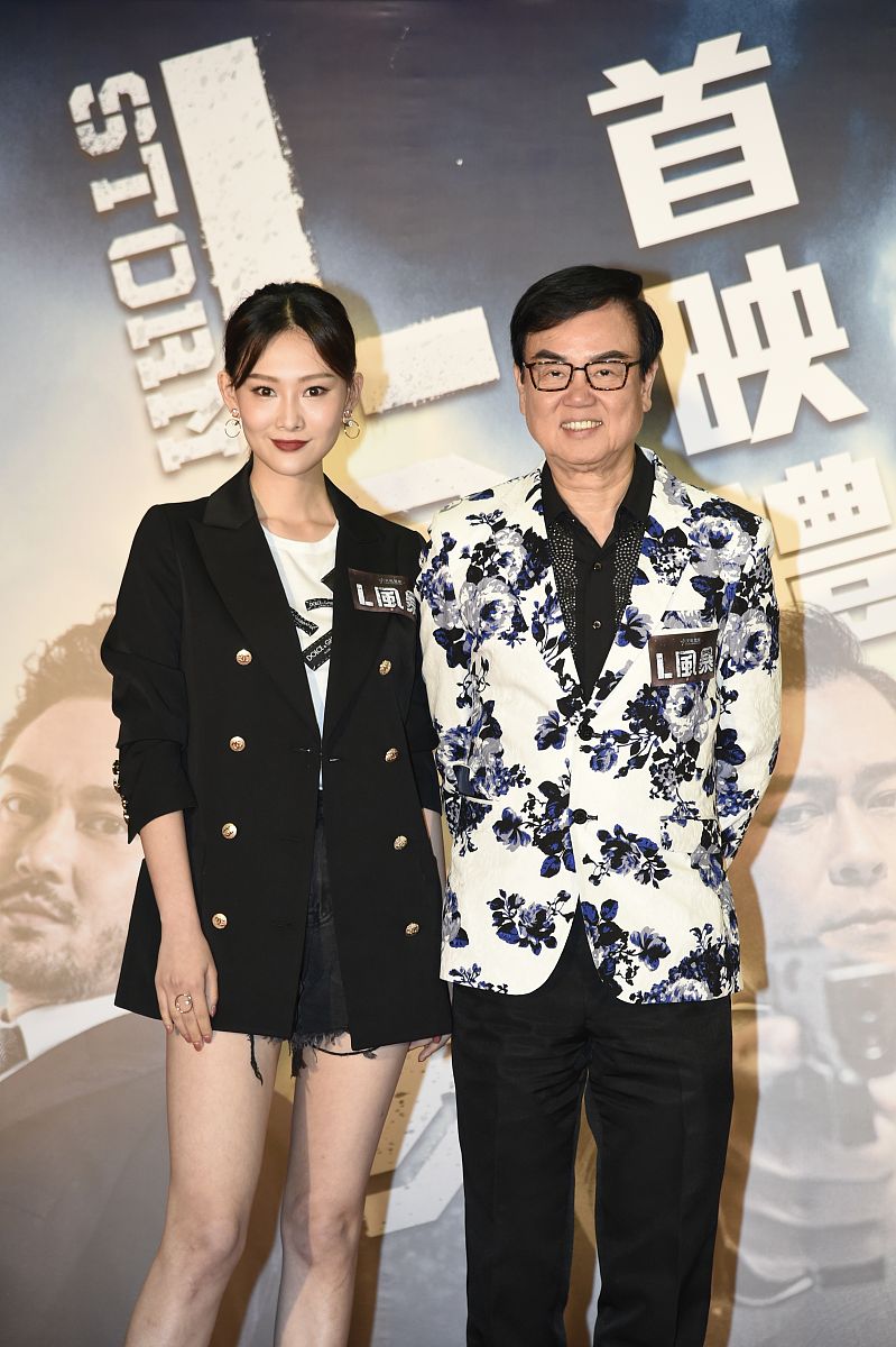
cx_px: 448
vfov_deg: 17.1
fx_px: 4484
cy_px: 674
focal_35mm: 120
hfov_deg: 11.4
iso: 2000
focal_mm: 120
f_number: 5
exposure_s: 1/200
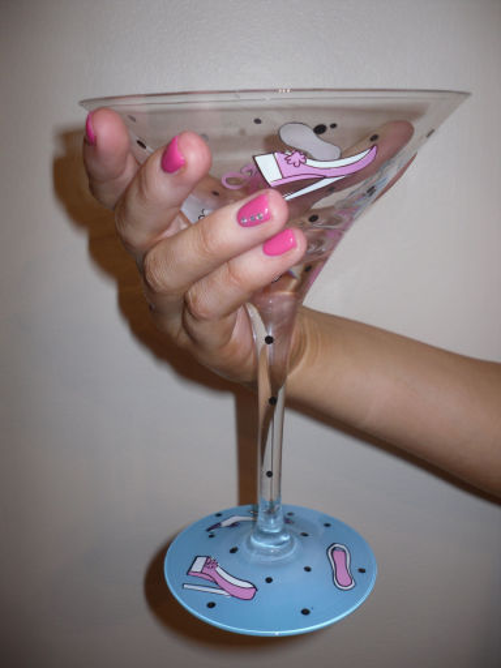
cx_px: 250
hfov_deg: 40.7
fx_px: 675
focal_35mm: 35
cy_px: 334
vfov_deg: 52.6
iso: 80
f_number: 3
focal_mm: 6.3
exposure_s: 1/45
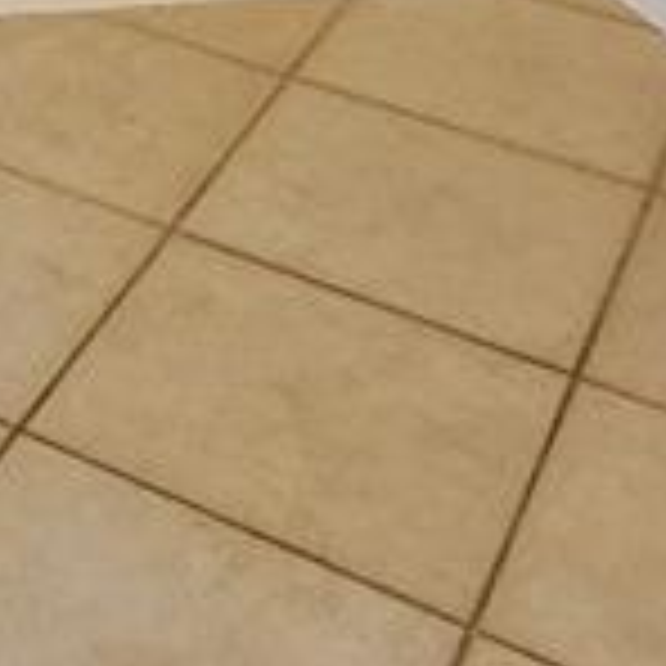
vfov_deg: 15.2
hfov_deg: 15.8
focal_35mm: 93
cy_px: -662
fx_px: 2024
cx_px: -540
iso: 500
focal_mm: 1.8
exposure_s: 1/39
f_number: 2.2
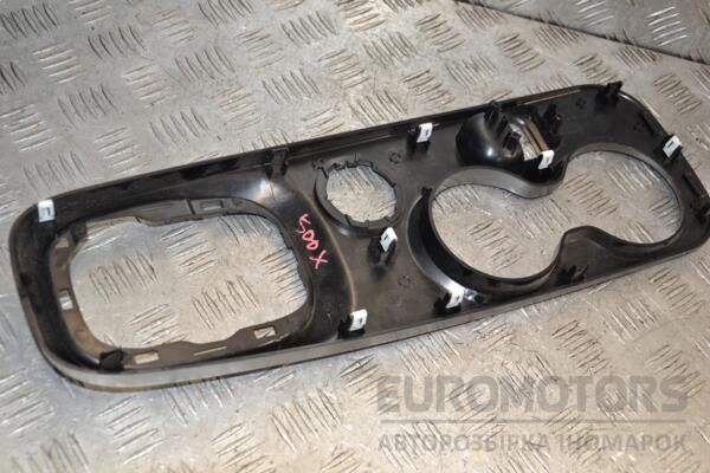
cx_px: 355
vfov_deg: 28.1
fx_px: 947
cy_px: 236
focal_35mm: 48
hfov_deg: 41.1
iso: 800
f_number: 5
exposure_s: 1/200
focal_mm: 32
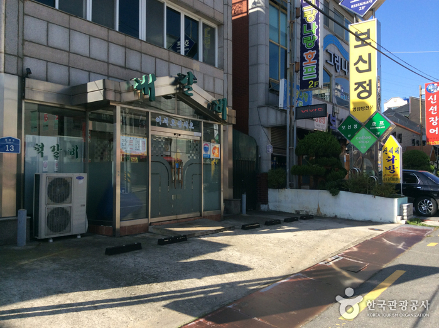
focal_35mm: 33
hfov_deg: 55.4
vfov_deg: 42.8
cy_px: 164
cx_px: 220
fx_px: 418
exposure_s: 1/853
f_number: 2.4
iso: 32
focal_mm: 3.3
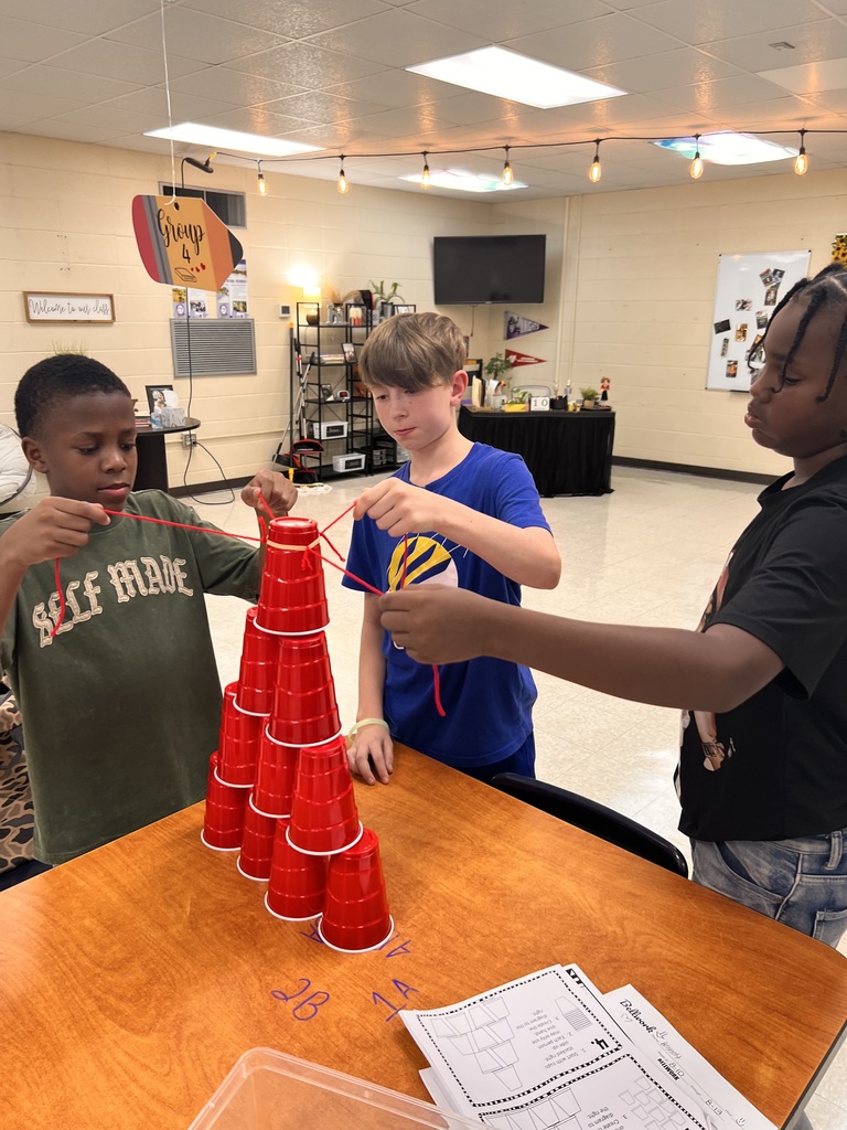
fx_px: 848
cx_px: 424
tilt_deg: -17.3
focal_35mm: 26
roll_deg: -1.7
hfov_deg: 53.1
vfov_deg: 67.3
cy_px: 565
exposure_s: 1/60
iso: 80
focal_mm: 5.7
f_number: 1.5
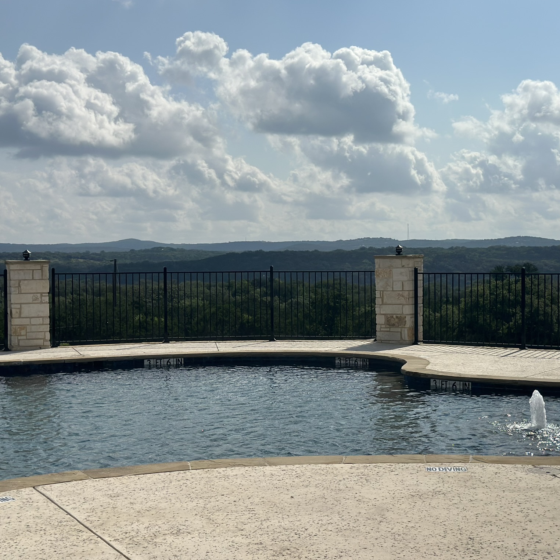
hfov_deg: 29.9
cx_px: 353
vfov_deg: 30.0
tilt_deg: -2.5
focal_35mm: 57
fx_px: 1043
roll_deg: -0.1
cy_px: 280
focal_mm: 6.86
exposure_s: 1/18868
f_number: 1.78
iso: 100
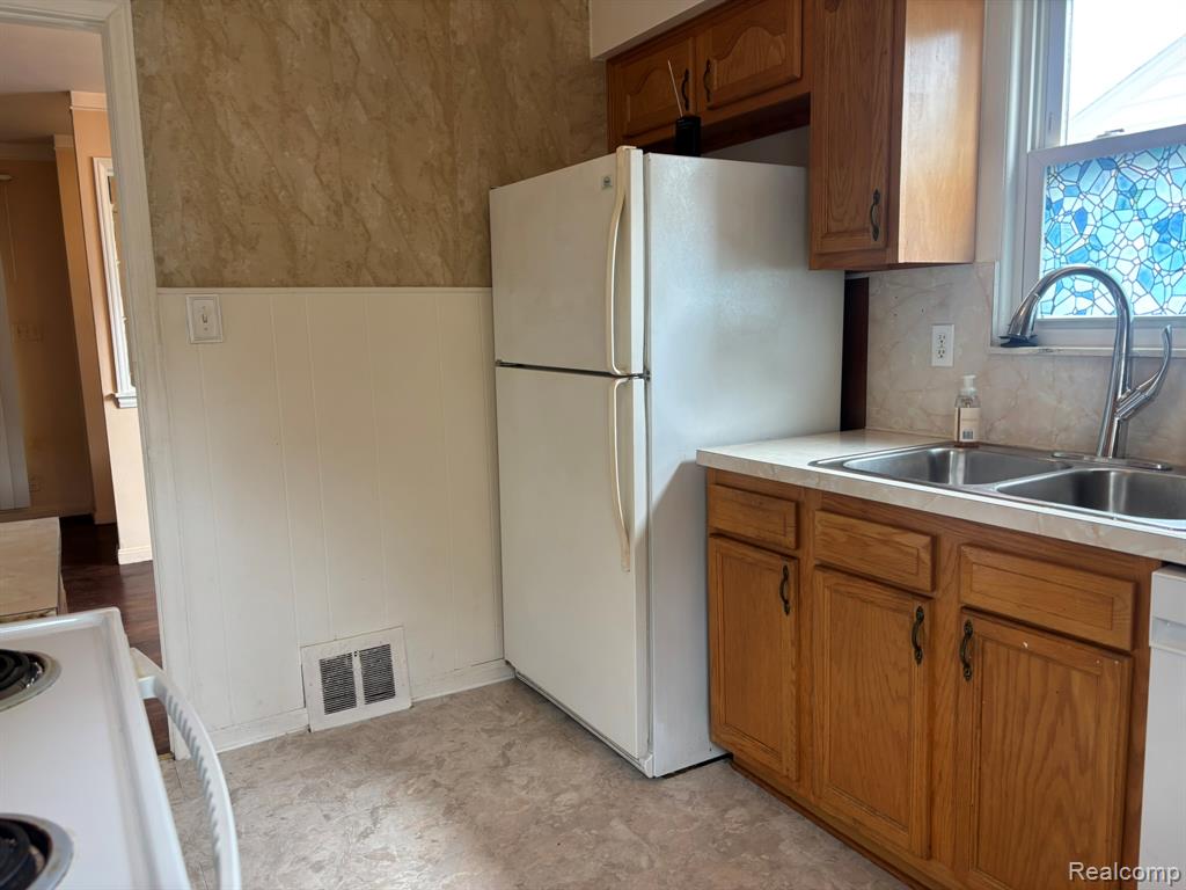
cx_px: 593
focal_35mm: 26
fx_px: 891
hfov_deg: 67.3
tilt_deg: -7.4
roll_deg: +2.0
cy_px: 445
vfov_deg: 53.1
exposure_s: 1/60
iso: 80
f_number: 1.6
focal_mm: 5.96
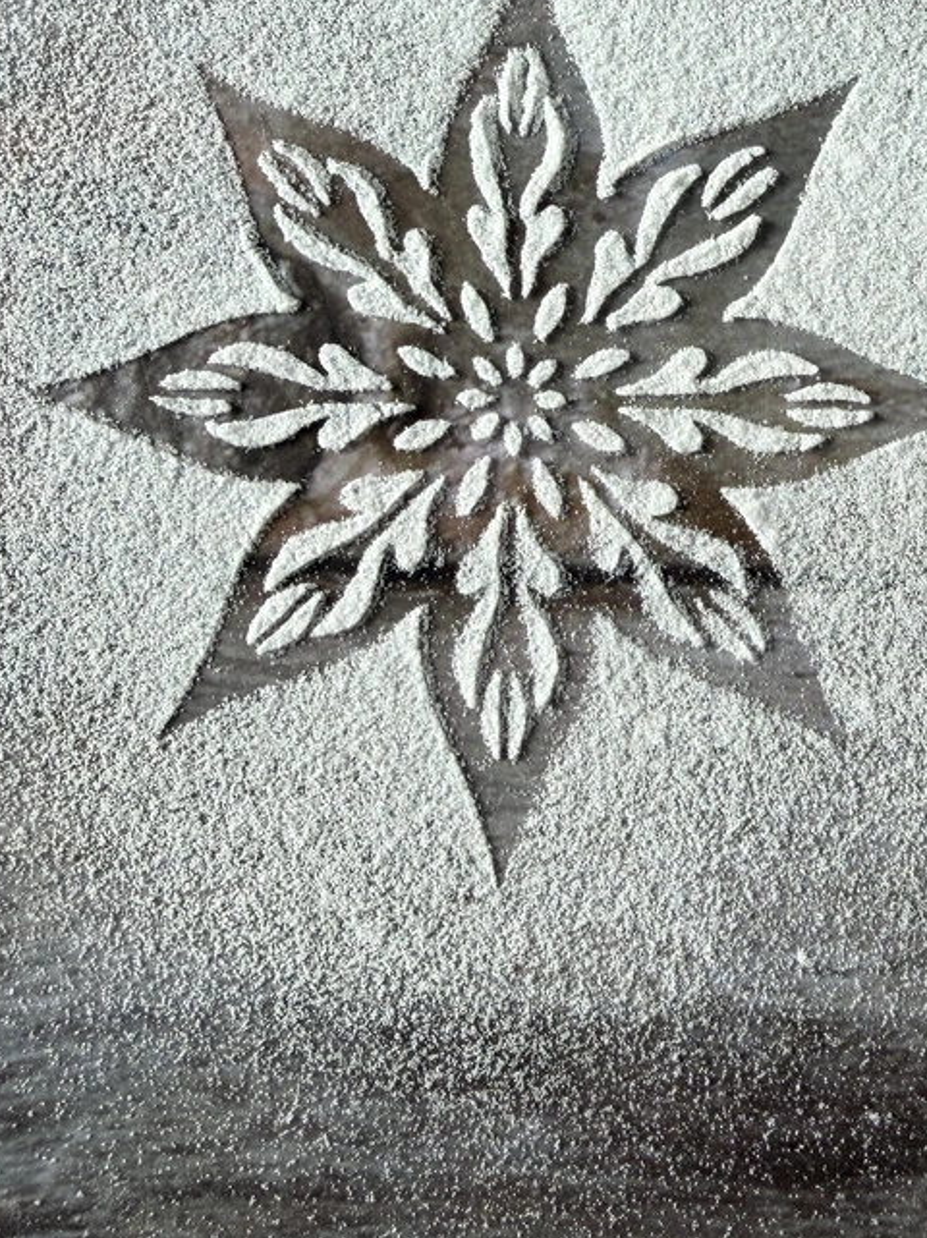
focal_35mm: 33
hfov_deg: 42.8
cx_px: 520
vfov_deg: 54.1
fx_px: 1179
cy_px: 397
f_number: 2.2
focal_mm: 2.22
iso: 64
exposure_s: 1/121
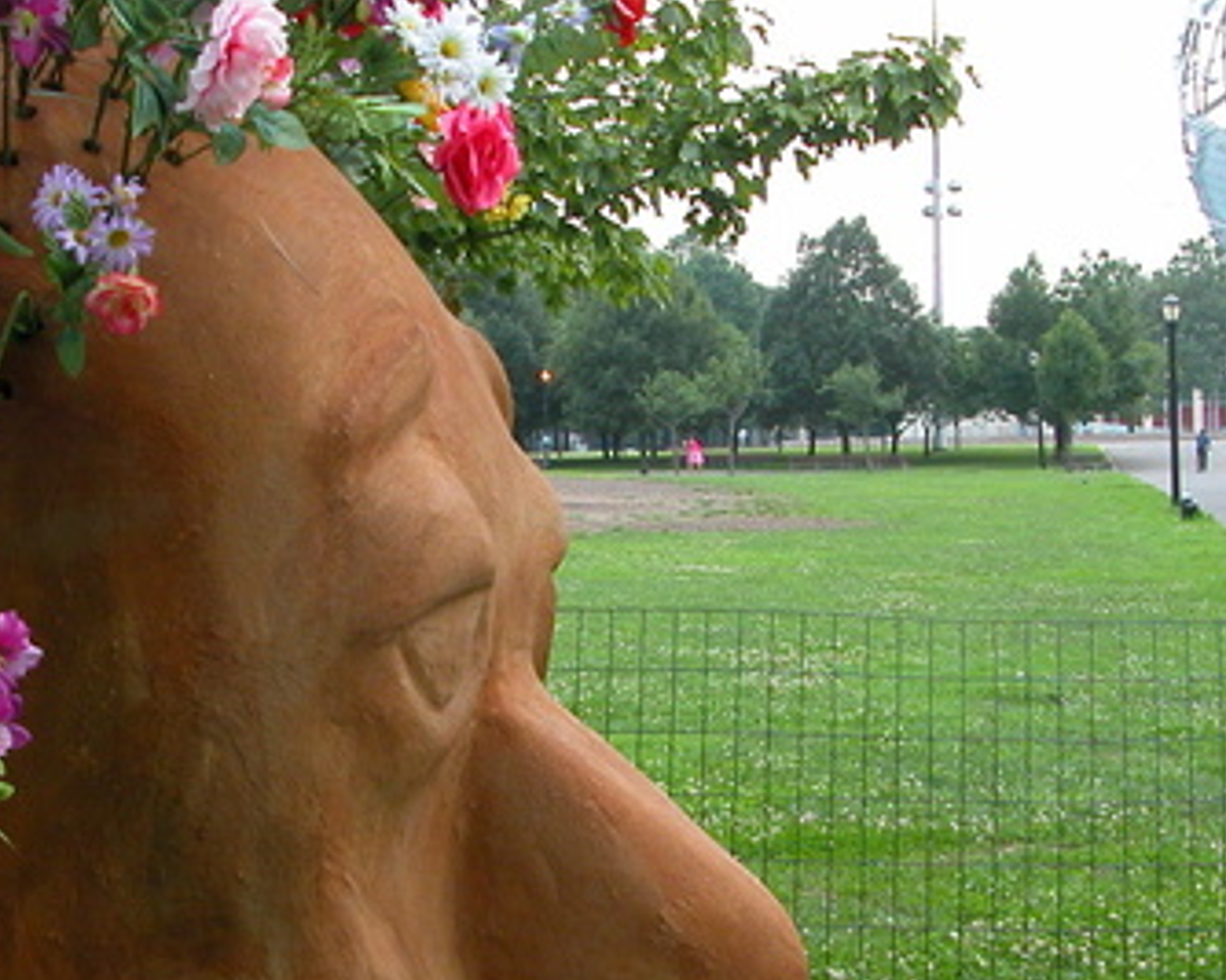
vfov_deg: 18.9
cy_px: 639
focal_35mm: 81
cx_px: 459
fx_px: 2938
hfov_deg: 23.5
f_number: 3.2
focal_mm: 8.9
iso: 100
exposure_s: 1/146
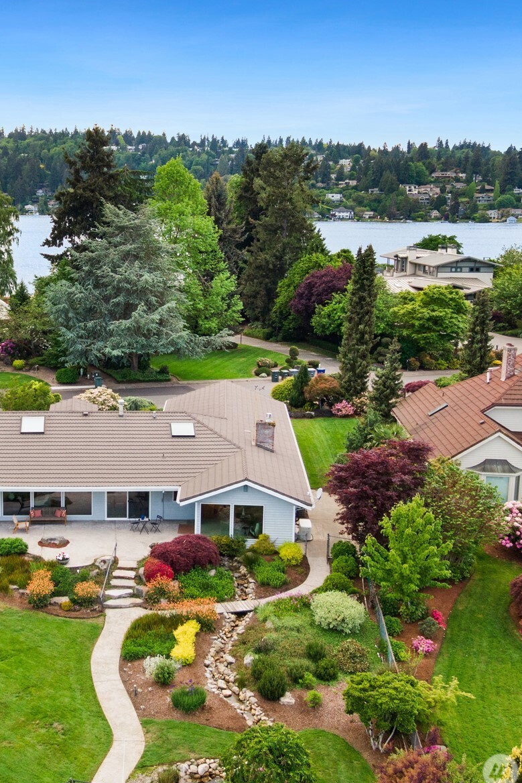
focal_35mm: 47
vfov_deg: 41.9
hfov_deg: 28.2
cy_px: 397
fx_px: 1022
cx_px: 118
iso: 100
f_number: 3.2
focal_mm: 5.69
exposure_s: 1/320
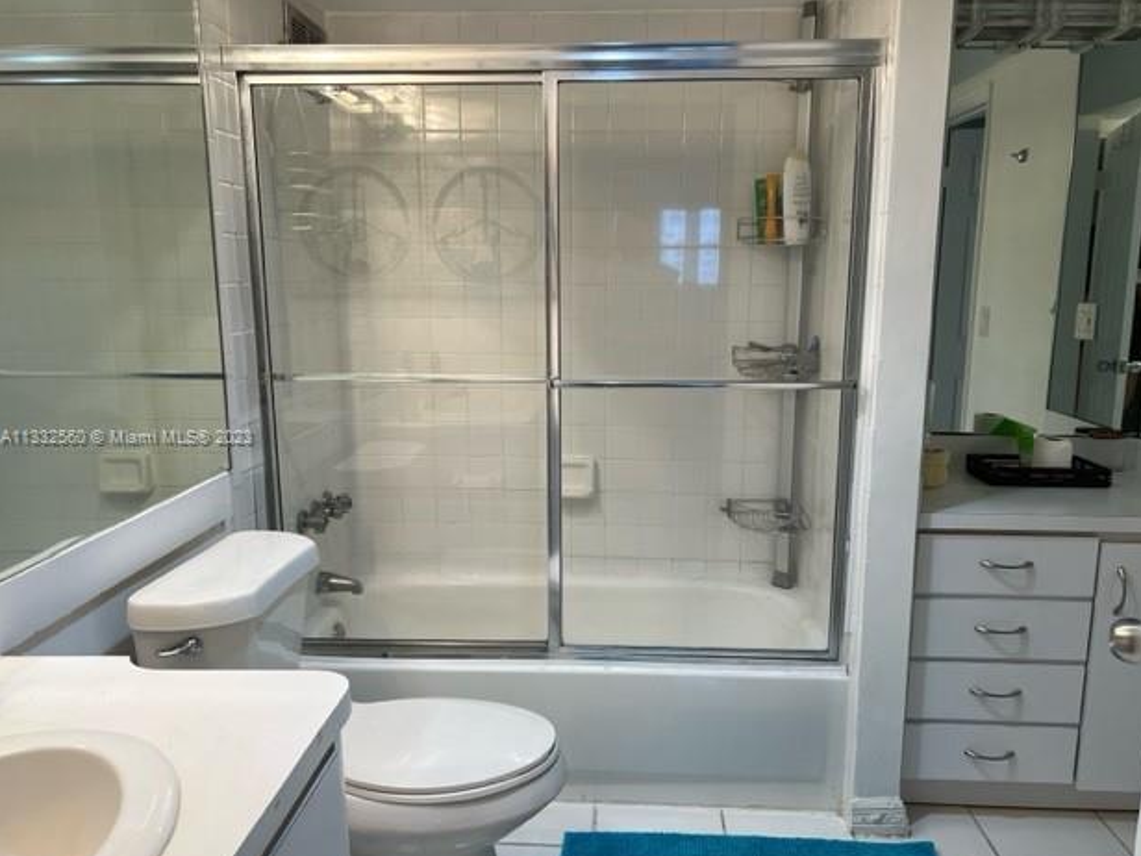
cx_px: 589
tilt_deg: -11.6
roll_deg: +0.3
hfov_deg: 65.3
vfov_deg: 51.3
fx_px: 890
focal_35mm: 27
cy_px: 439
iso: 80
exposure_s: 1/120
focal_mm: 5.7
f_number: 1.5
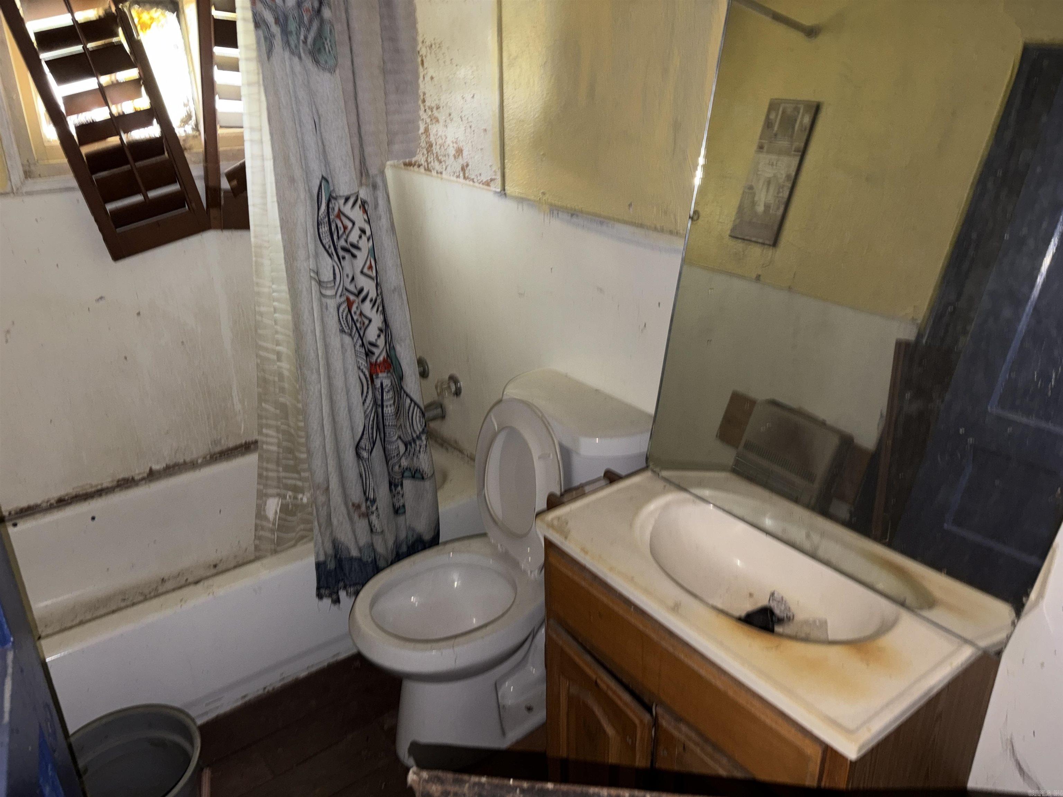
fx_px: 798
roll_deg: +0.7
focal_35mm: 26
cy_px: 398
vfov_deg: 53.1
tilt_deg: -22.5
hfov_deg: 67.3
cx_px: 532
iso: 64
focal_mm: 5.96
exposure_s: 1/4
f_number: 1.6
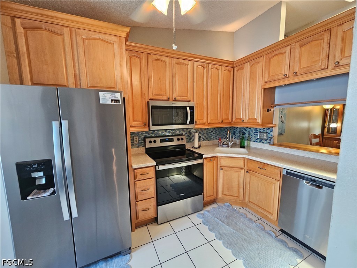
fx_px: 134
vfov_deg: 89.9
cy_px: 134
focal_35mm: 13
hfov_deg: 106.2
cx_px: 178
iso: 250
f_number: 2.2
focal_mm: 2.2
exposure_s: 1/60
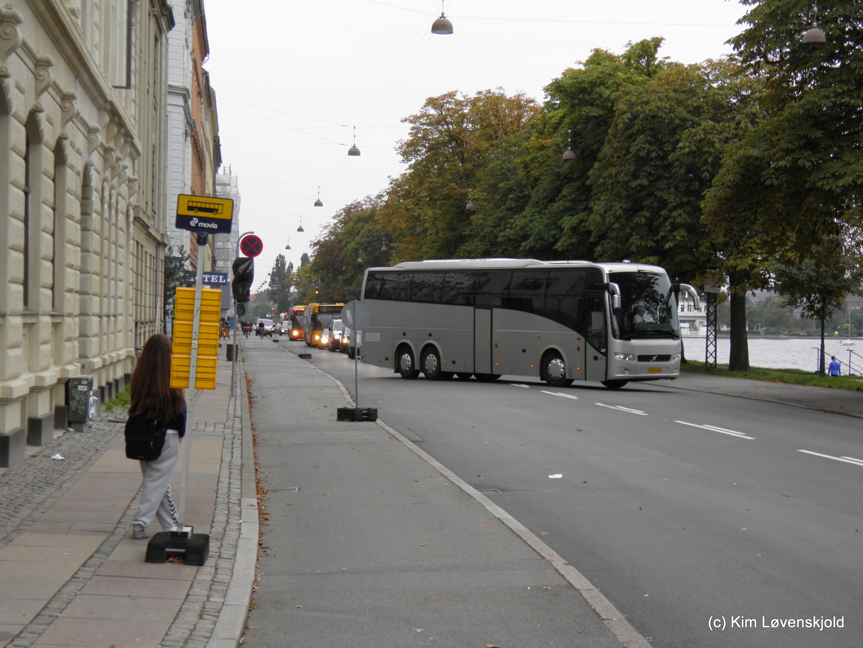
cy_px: 324
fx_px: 1820
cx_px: 432
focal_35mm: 73
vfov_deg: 20.2
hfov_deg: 26.7
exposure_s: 1/60
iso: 50
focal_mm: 13.2
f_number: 3.9
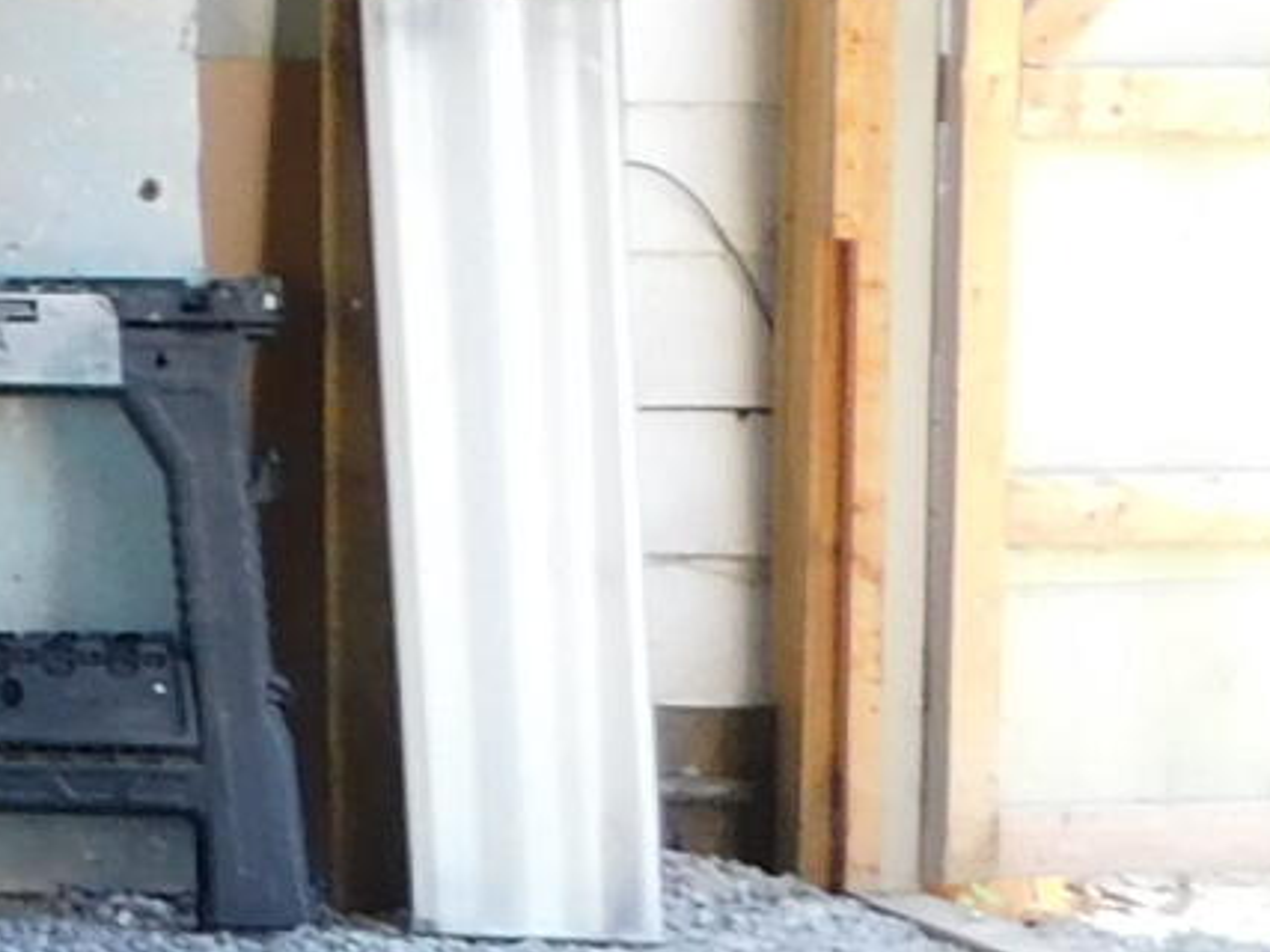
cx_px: -2605
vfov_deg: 7.0
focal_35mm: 211
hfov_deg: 8.0
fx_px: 7739
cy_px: -6
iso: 125
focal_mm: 5.3
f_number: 3.2
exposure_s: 1/60
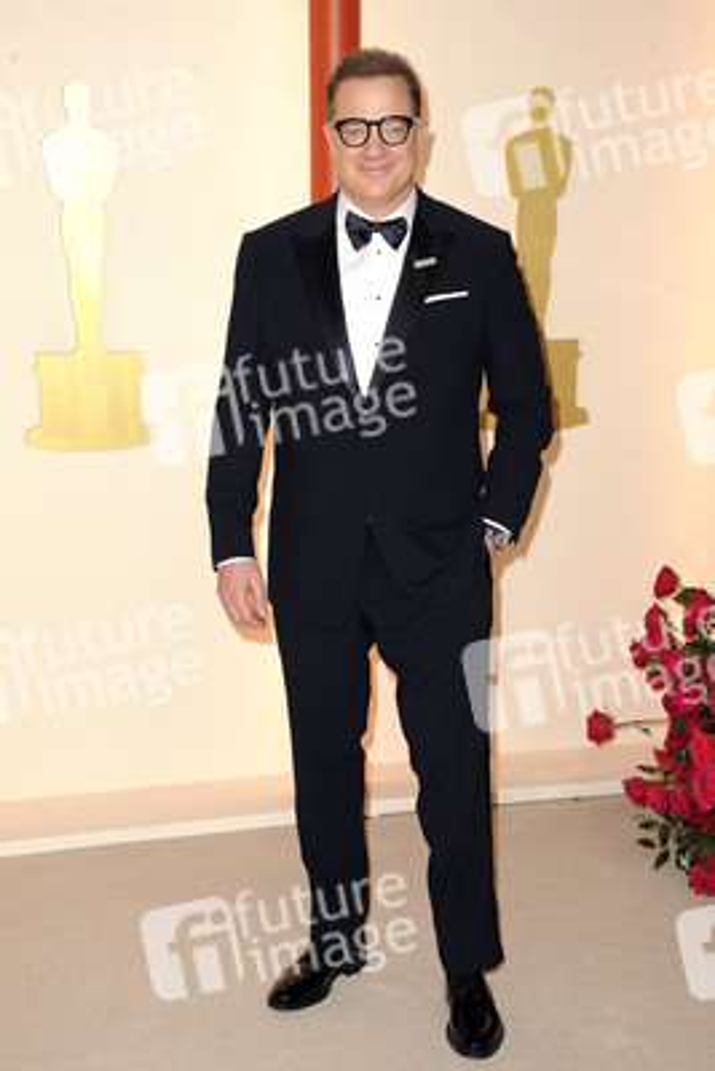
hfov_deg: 23.4
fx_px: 1726
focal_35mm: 58
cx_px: 358
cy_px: 536
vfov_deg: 34.5
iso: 1600
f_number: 6.3
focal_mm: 58
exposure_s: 1/200
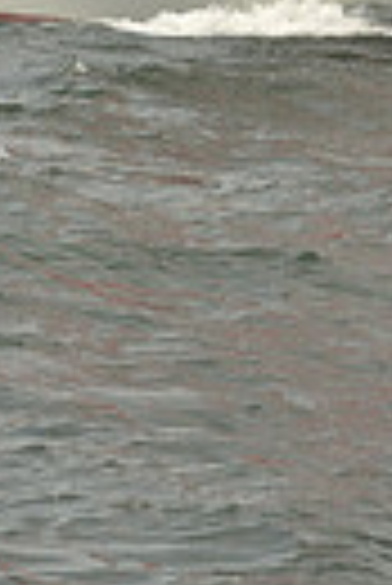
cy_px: -544
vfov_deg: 5.5
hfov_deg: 3.8
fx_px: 5945
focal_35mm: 365
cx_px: 268
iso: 400
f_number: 13
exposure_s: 1/1000
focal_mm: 82
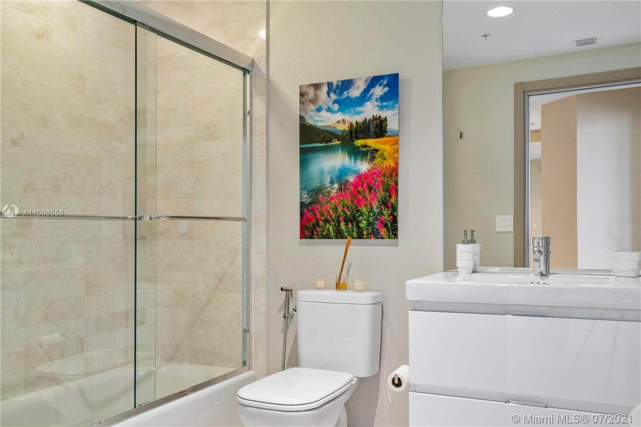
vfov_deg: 40.0
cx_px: 320
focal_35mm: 33
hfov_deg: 57.2
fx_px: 587
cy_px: 214
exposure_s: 1/5
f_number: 7.1
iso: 400
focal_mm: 33
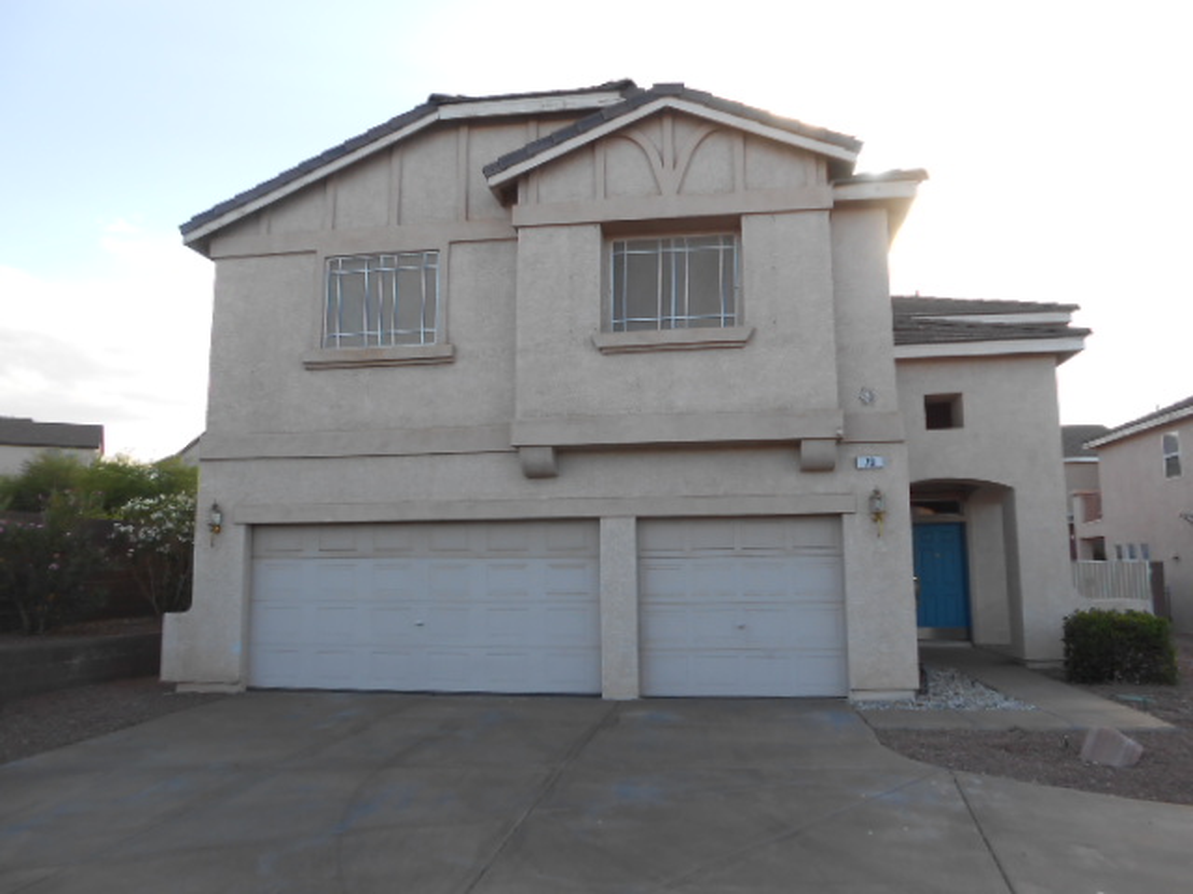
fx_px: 896
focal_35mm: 26
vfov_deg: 53.1
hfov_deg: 67.3
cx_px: 596
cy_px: 447
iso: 80
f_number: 3.5
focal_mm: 4.6
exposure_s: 1/250
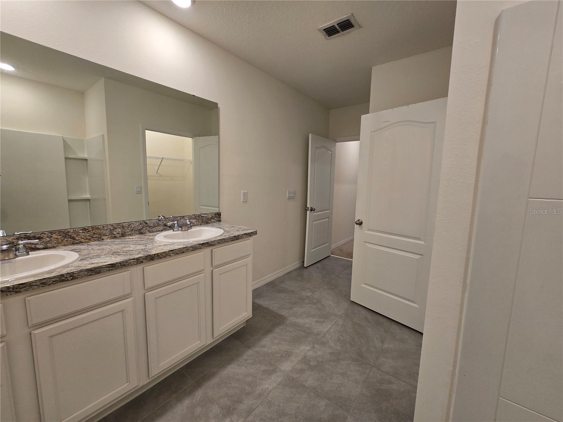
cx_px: 282
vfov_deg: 89.9
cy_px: 211
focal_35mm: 13
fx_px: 211
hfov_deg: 106.2
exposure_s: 1/60
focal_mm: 2.2
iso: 100
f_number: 2.2
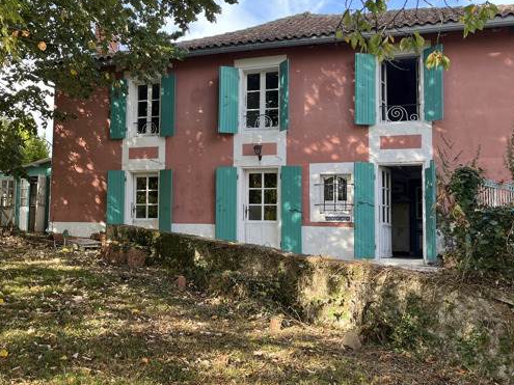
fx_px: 623
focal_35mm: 42
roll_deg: -1.4
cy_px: 183
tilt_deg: +5.7
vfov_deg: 34.3
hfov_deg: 43.7
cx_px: 145
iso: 50
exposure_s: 1/355
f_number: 1.6
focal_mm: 5.1
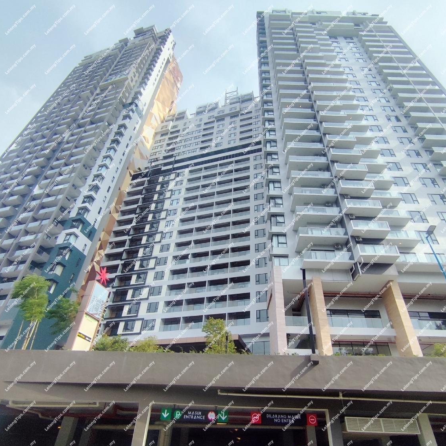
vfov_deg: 77.7
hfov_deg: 77.7
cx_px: 221
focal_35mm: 19
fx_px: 277
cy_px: 224
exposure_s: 1/1854
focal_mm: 1.65
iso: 50
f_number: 2.2
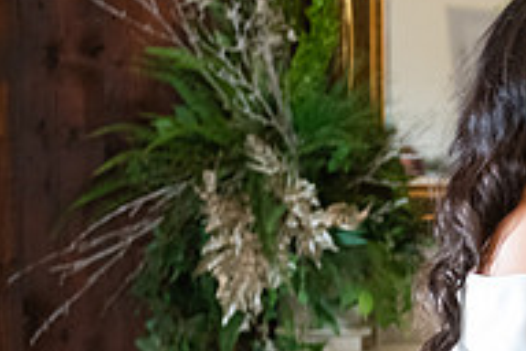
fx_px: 2557
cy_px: 270
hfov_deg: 11.3
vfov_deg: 7.8
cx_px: 767
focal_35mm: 175
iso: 1250
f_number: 3.5
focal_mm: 58
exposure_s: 1/160
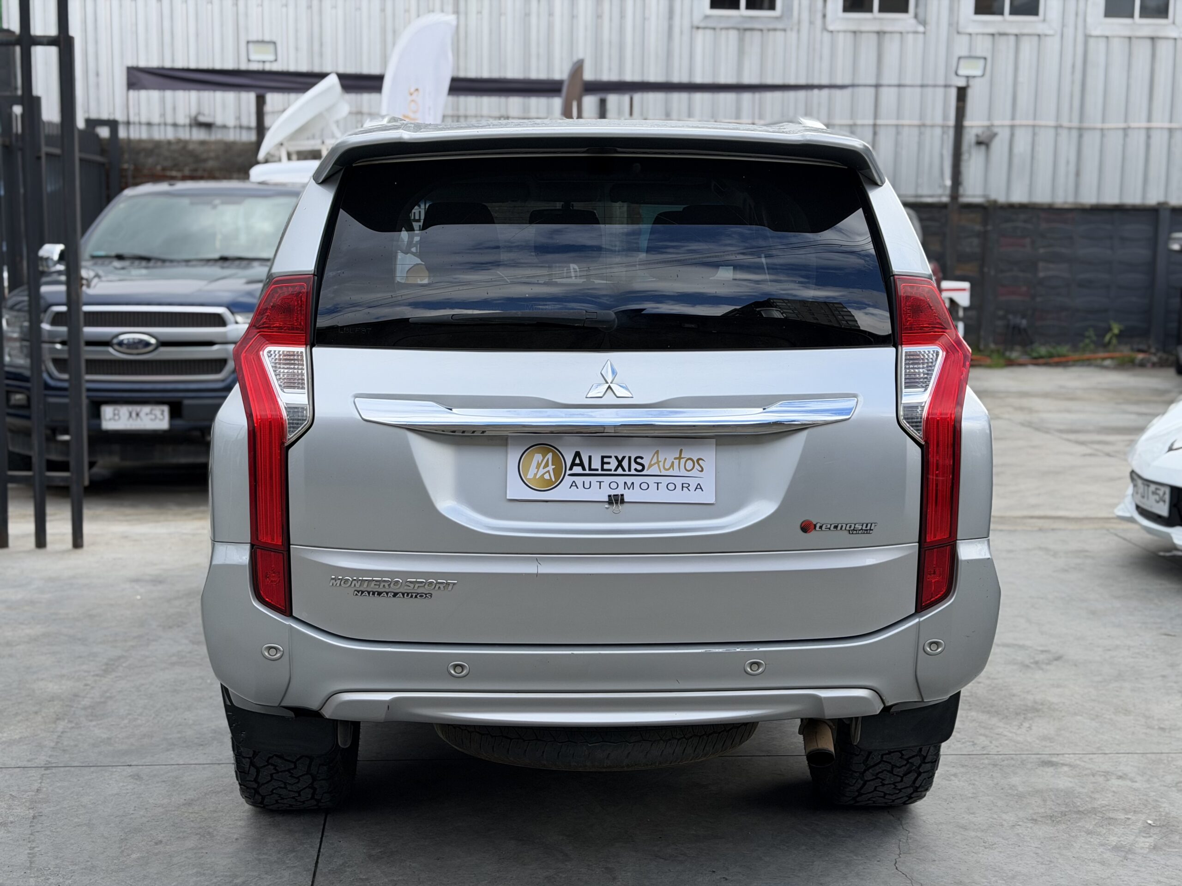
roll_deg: -0.7
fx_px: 1639
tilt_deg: -7.6
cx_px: 591
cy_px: 443
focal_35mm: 48
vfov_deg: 30.3
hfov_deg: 39.7
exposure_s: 1/1149
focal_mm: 6.76
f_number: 1.78
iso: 64
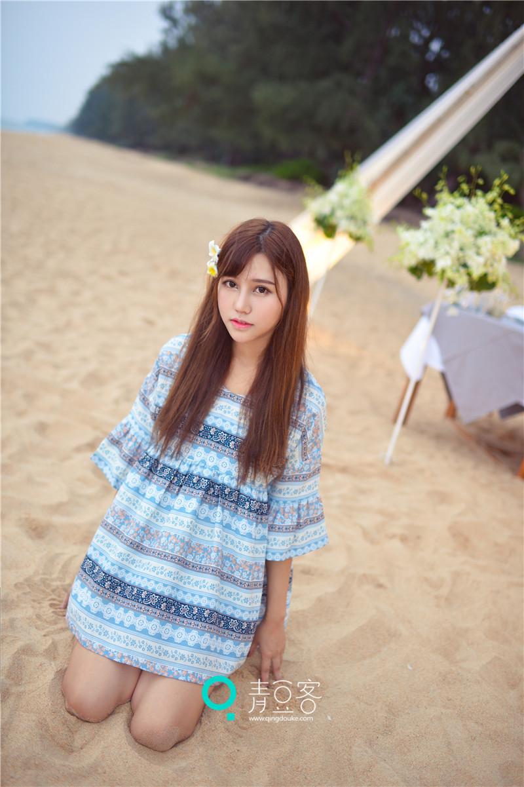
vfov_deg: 54.4
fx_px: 765
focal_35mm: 35
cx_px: 262
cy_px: 394
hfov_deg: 37.8
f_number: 1.8
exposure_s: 1/100
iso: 400
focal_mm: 35
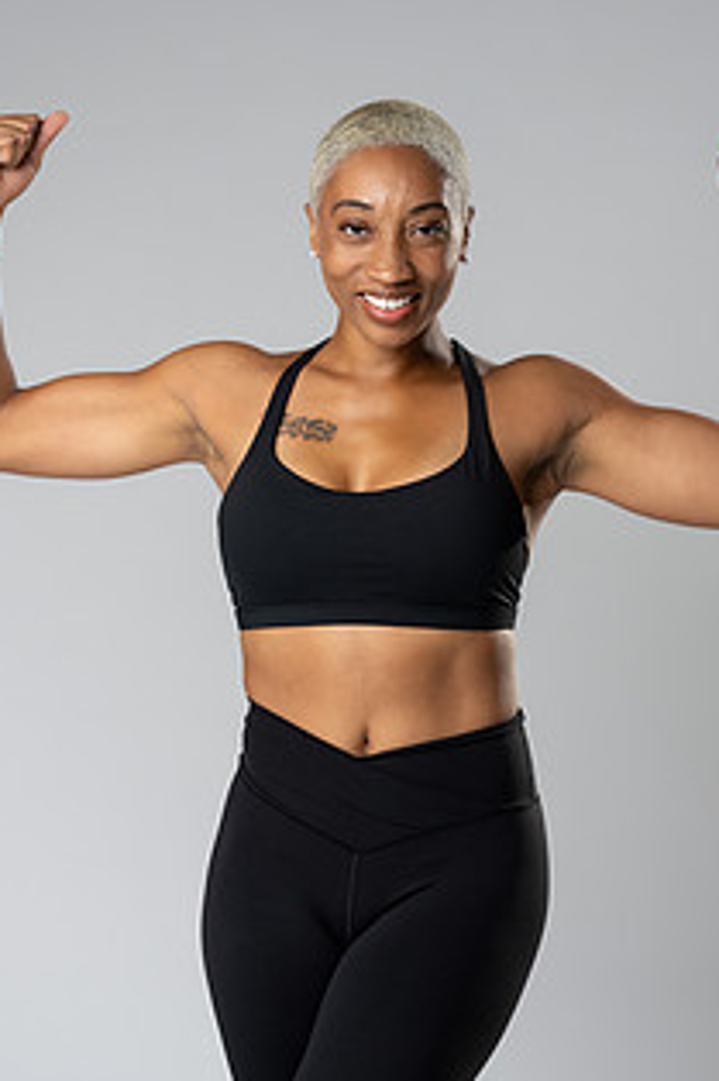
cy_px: 596
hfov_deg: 11.2
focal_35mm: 122
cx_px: 385
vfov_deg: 16.8
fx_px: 3659
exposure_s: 1/160
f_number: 3.2
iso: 200
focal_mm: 85
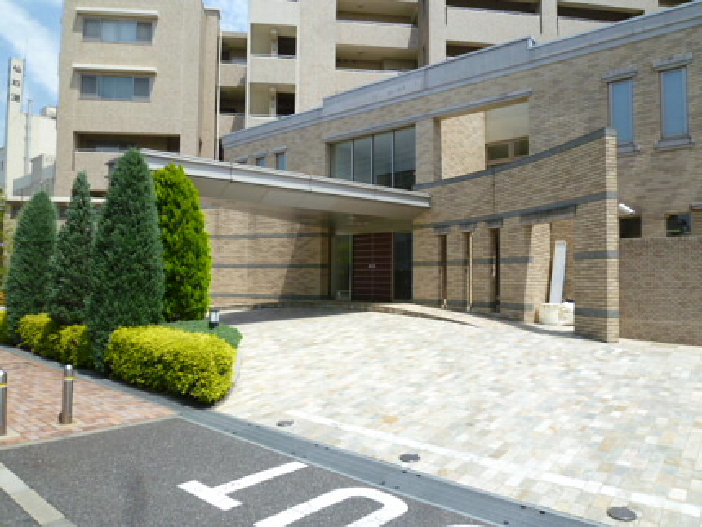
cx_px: 351
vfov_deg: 56.9
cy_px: 264
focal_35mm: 24
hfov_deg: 71.6
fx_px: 487
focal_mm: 4.3
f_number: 5
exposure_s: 1/400
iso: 100
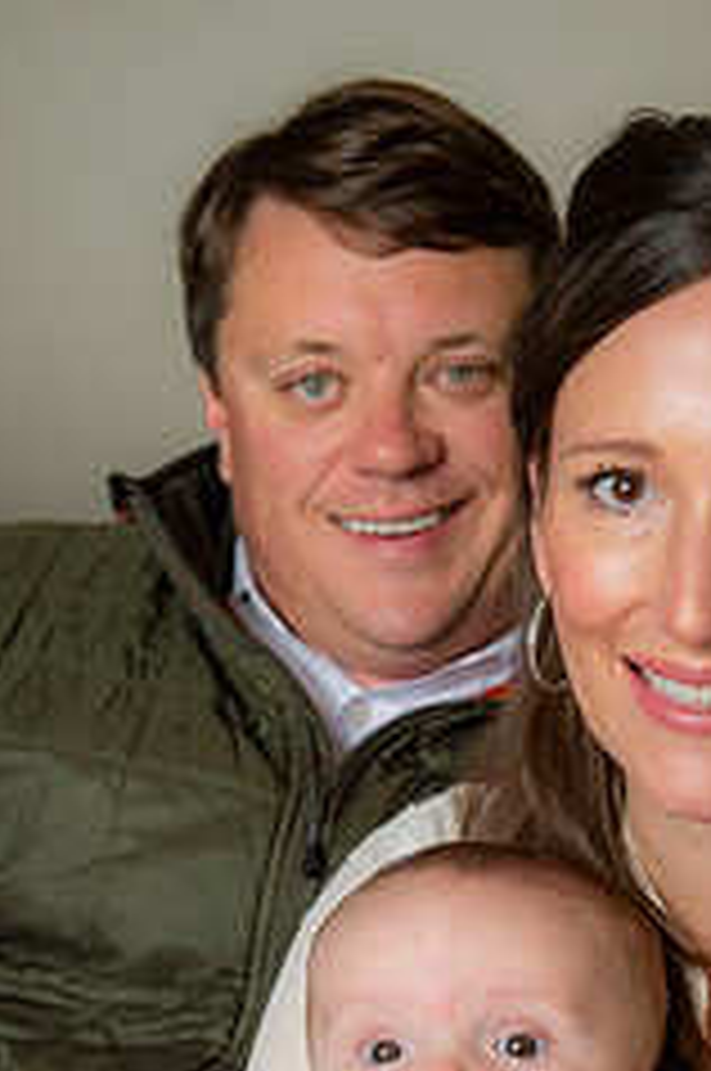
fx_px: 3149
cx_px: 475
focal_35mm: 106
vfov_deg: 19.0
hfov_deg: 12.9
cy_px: 972
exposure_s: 1/200
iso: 200
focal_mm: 56
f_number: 4.5
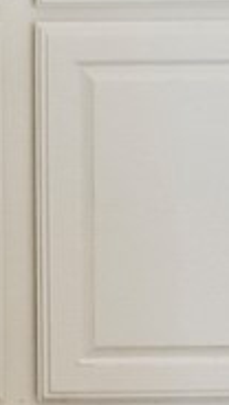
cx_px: -203
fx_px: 2056
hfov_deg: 6.2
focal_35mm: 191
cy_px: -427
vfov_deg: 10.3
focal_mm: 15.5
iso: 250
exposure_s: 1/80
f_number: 9
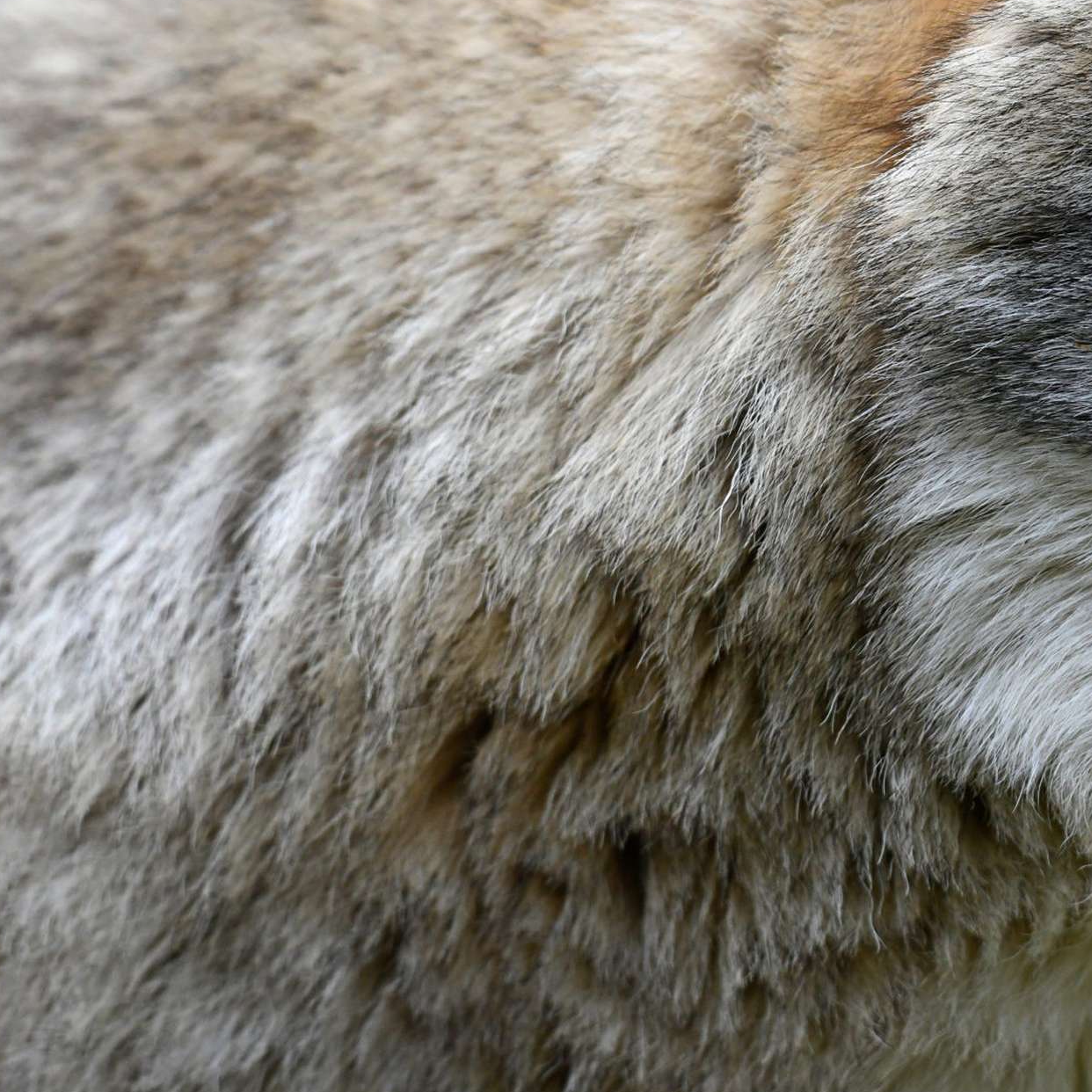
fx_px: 45006
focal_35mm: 1261
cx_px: 1314
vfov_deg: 1.4
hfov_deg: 1.4
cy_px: 240
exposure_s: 1/1250
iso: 800
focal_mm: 600
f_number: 6.3
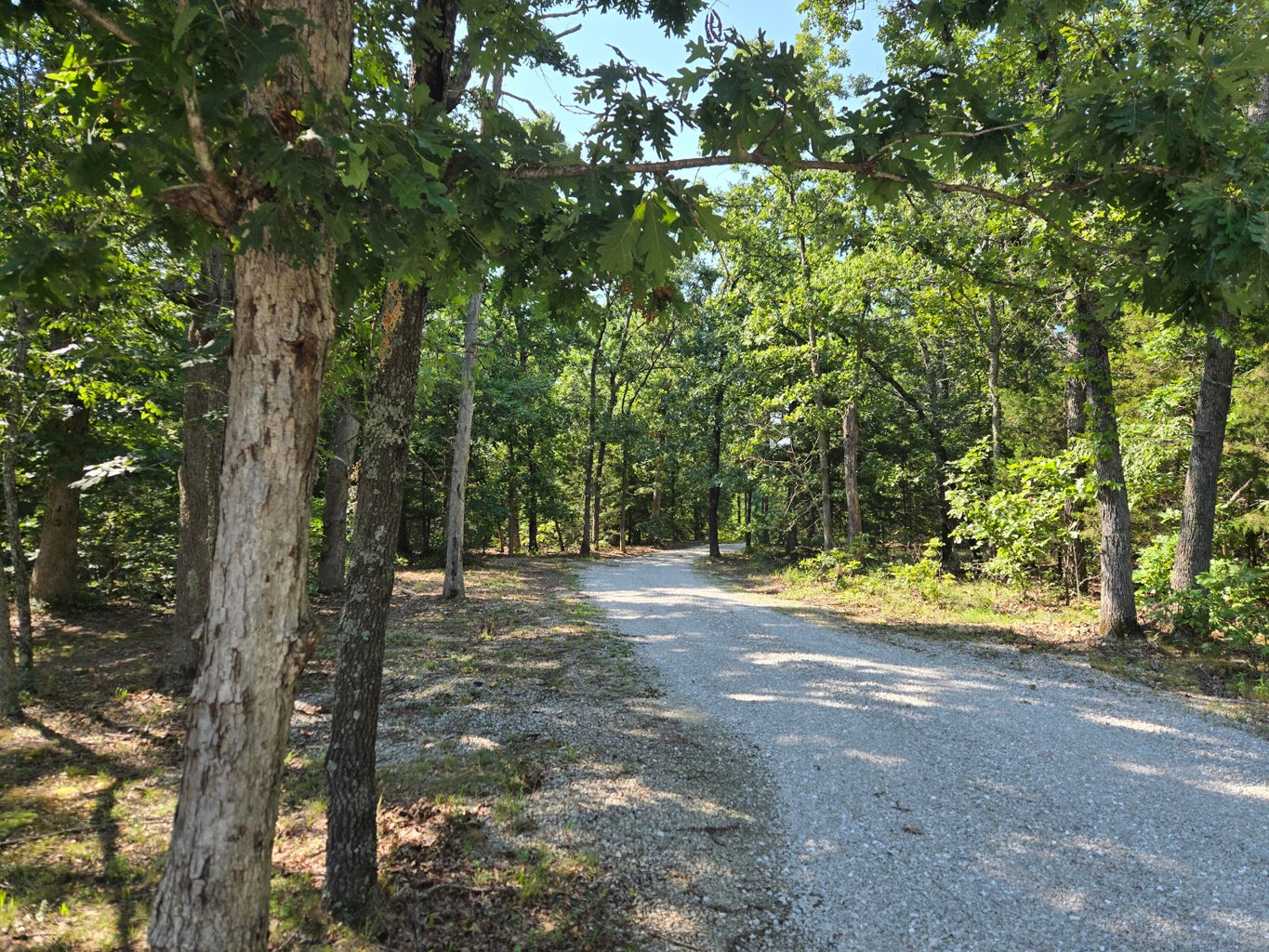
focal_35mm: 23
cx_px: 634
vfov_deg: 58.9
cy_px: 476
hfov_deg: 73.9
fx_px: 843
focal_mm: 5.4
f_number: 1.8
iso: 80
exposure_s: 1/1563
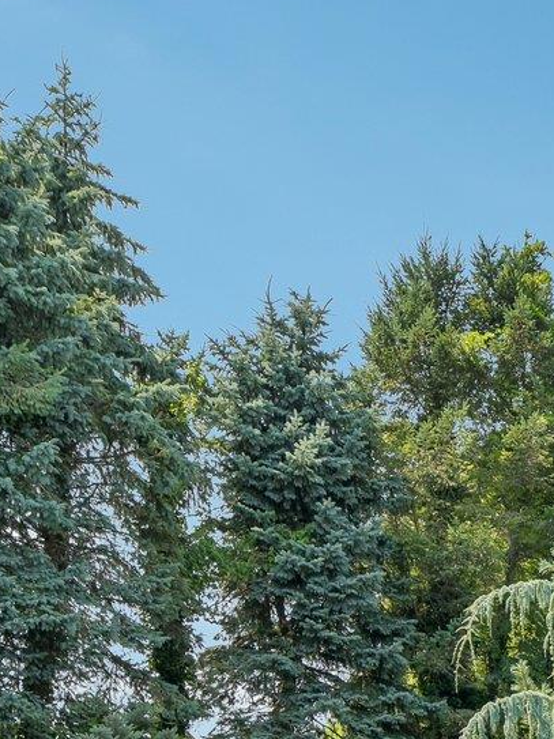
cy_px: 907
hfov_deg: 21.6
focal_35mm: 58
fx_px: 1238
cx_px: 802
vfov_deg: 28.5
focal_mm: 16
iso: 160
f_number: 9
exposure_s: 1/200
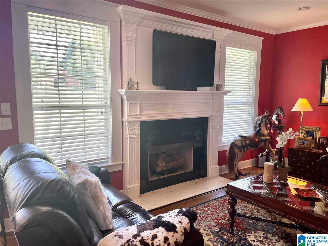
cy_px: 123
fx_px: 246
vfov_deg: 53.1
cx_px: 164
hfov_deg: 67.3
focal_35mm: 26
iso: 80
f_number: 1.6
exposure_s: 1/120
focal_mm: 4.2
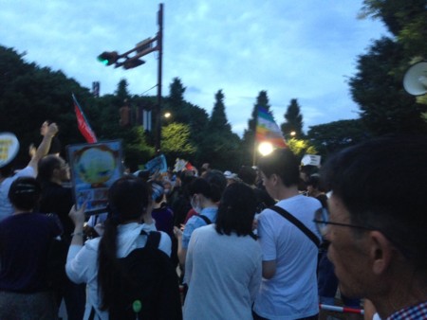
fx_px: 407
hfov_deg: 55.3
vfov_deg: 43.0
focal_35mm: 33
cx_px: 214
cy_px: 160
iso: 250
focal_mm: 4.13
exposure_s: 1/20
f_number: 2.4
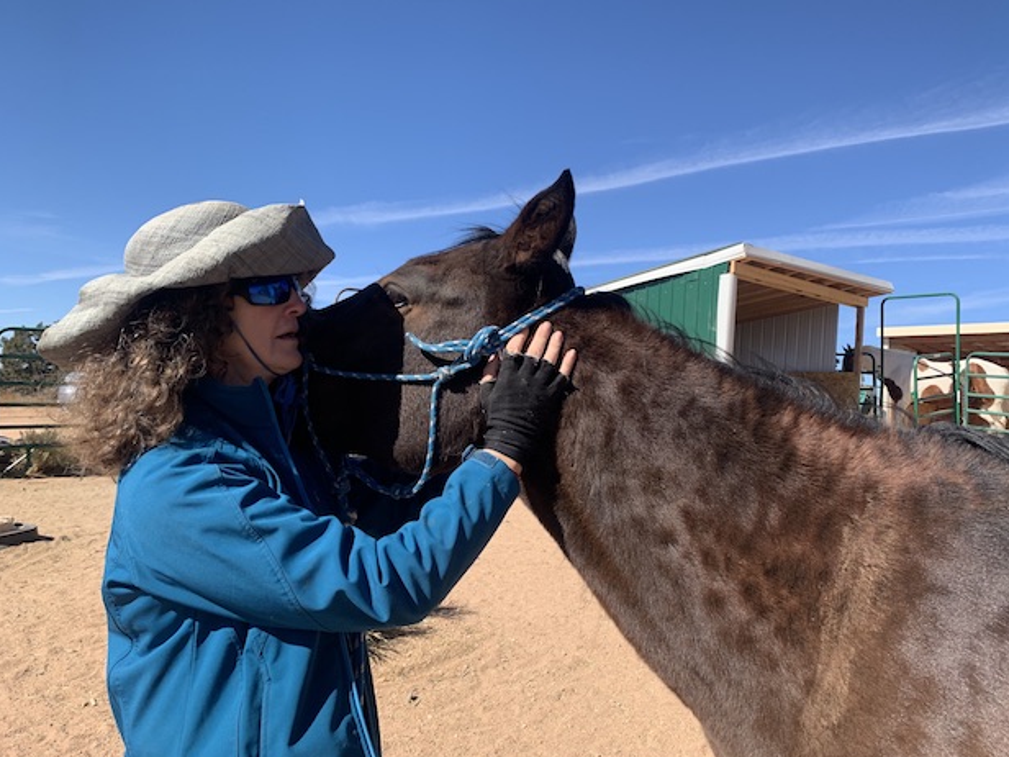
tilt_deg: +3.2
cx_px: 518
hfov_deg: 65.3
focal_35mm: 27
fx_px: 787
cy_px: 385
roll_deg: -3.7
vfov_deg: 51.4
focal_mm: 4.25
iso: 25
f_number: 1.8
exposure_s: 1/1282
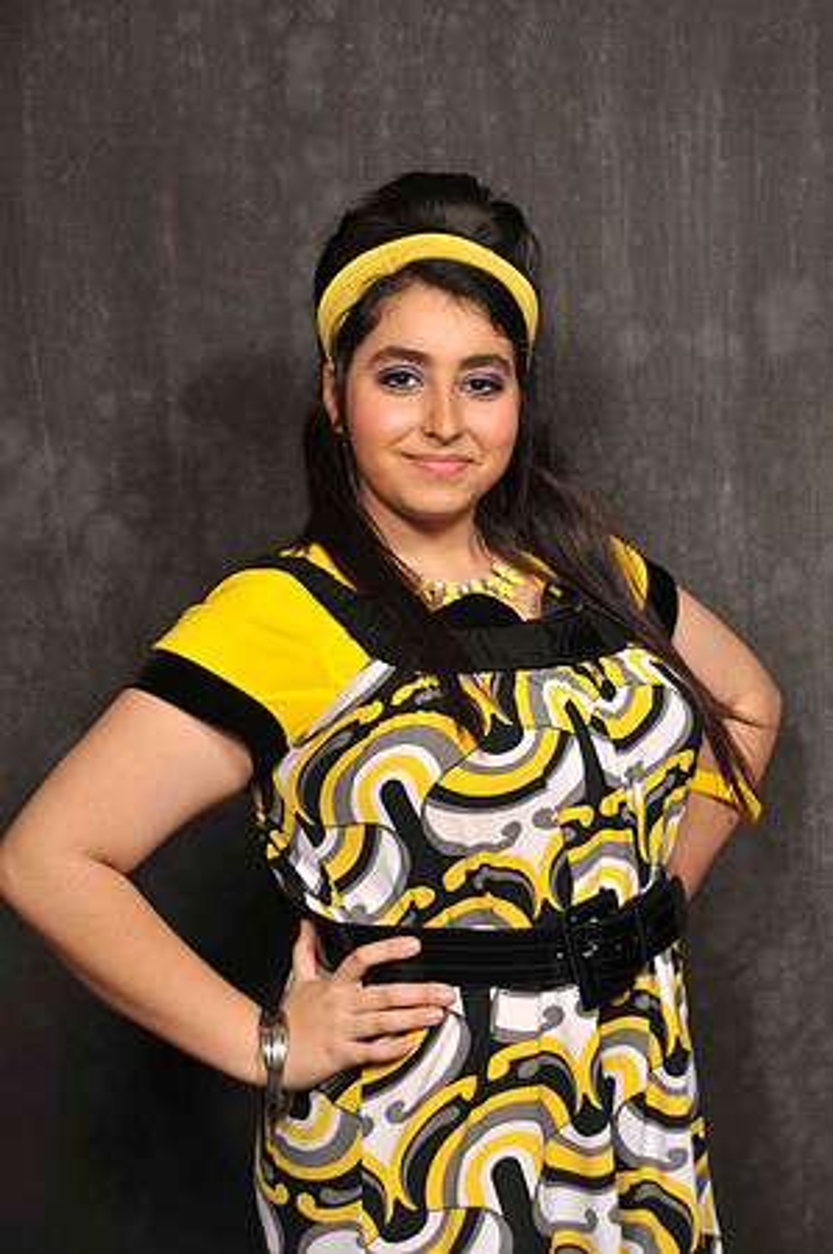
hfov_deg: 17.5
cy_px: 627
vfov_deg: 26.0
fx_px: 2713
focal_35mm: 78
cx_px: 416
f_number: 5.6
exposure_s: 1/125
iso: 200
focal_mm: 52
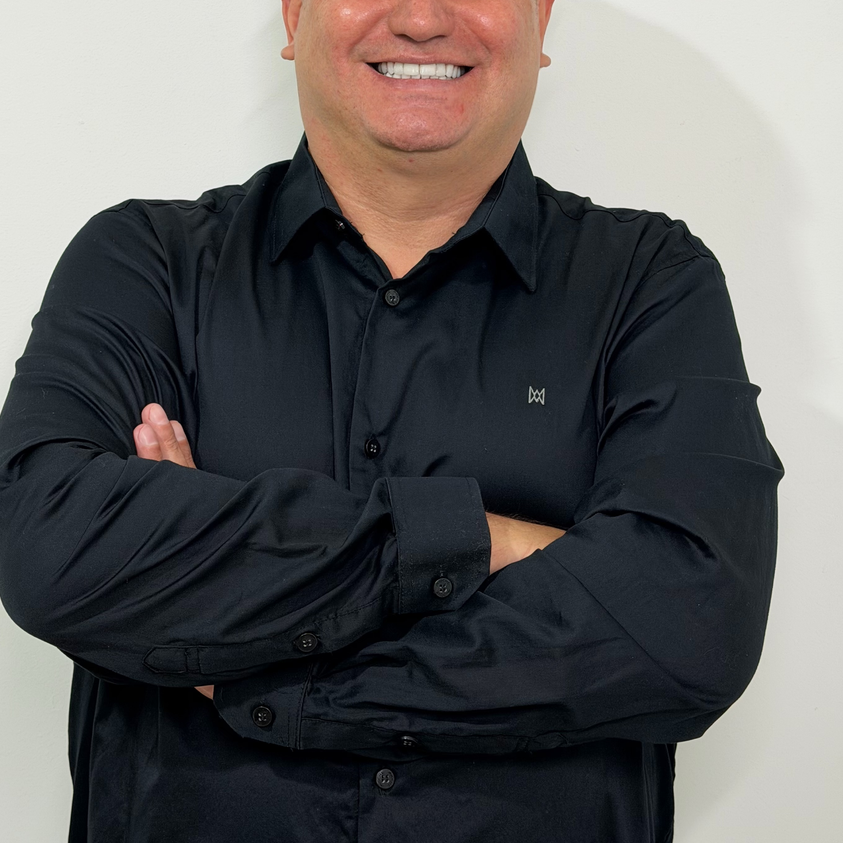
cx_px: 385
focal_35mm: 63
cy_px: 280
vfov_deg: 27.1
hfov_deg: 27.3
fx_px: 1736
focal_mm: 6.76
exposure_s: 1/60
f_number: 1.78
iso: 100
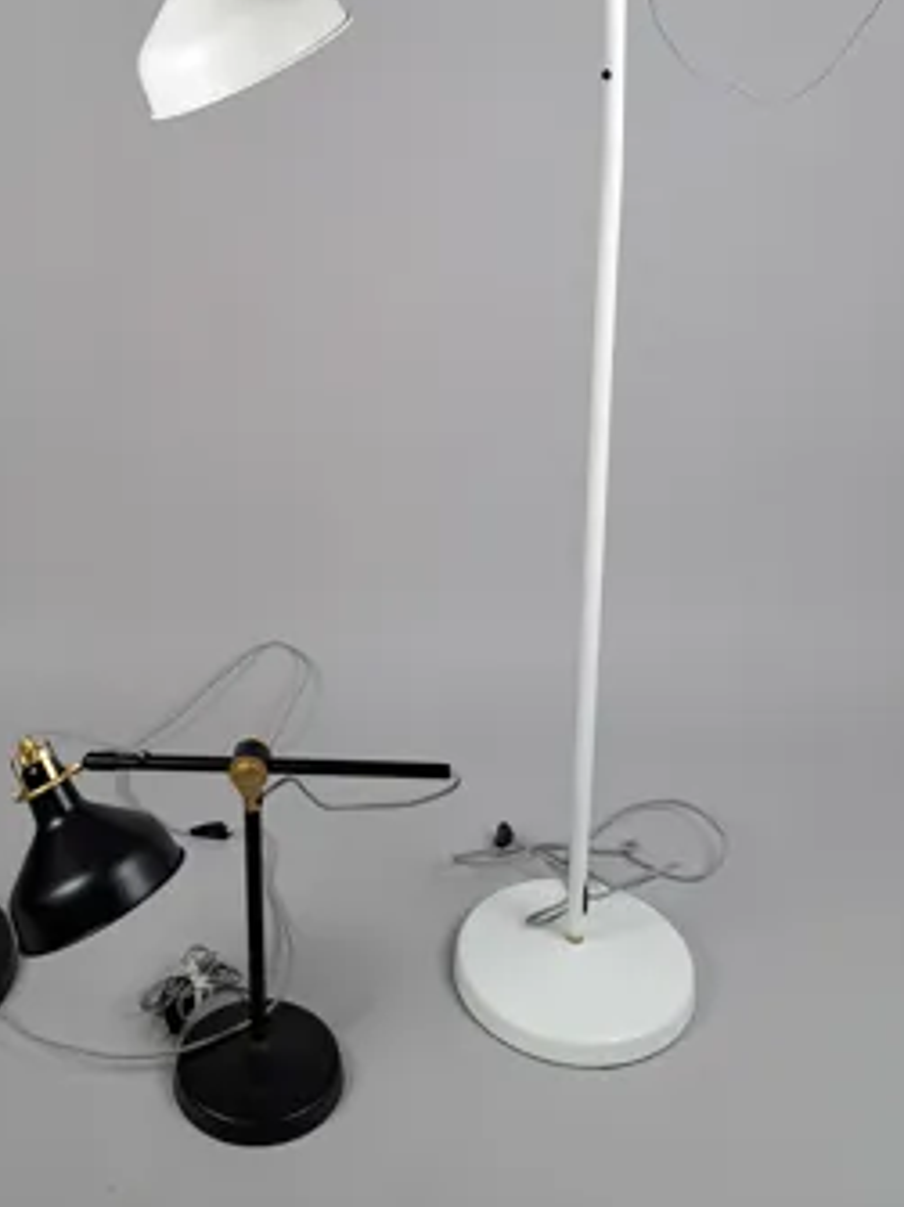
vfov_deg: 42.1
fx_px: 1498
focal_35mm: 43
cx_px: 270
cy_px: 259
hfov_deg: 33.2
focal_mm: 5.23
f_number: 1.8
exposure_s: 1/50
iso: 50
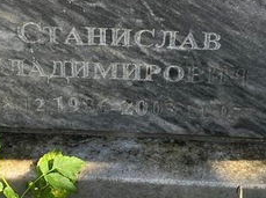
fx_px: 698
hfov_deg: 21.6
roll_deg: +6.1
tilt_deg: -30.9
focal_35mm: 91
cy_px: -47
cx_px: 118
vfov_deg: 15.5
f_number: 1.5
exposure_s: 1/518
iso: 50
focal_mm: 5.7
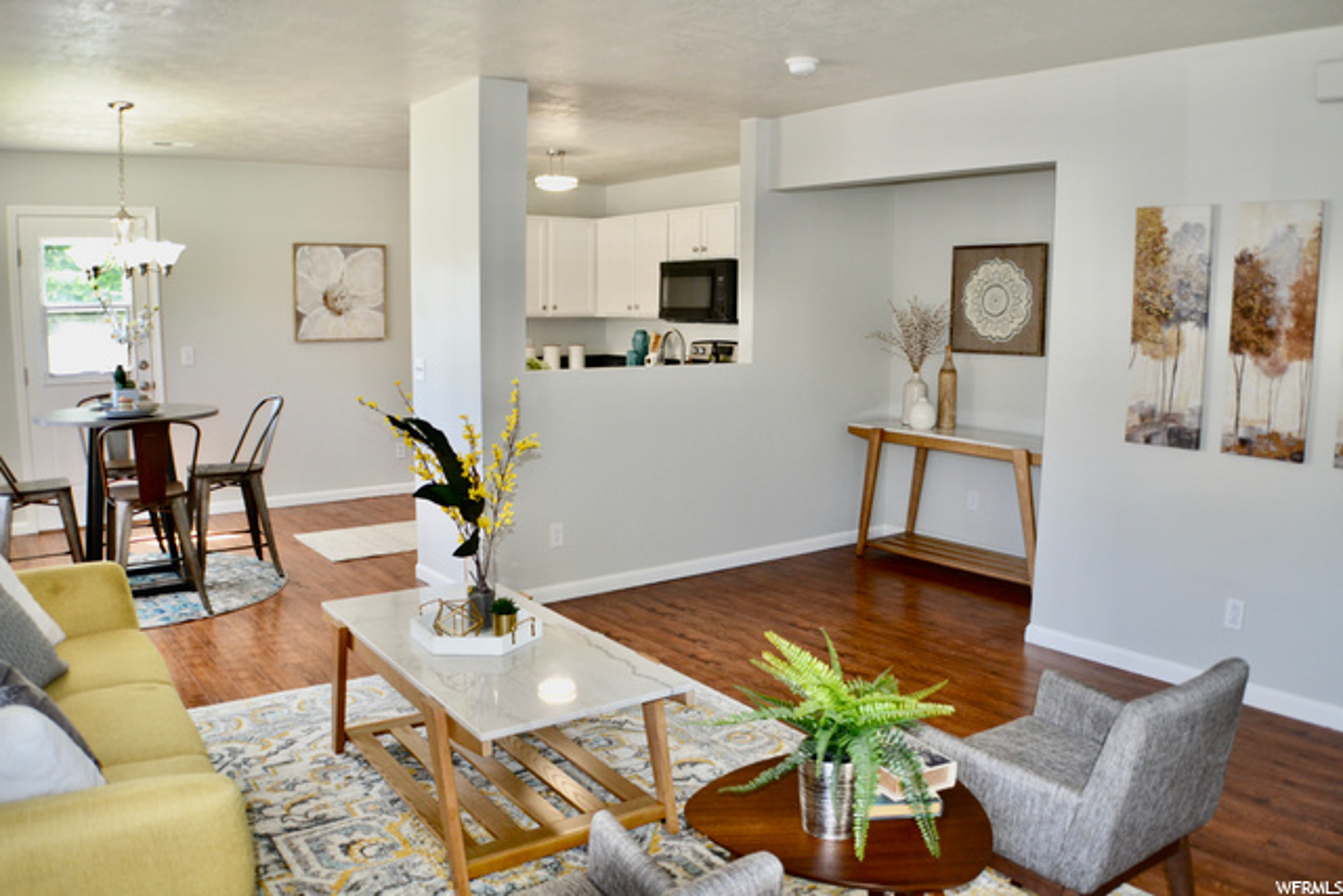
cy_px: 448
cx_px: 672
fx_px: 1231
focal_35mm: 33
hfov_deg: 57.2
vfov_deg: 40.0
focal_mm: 22
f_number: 4
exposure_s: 1/60
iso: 400
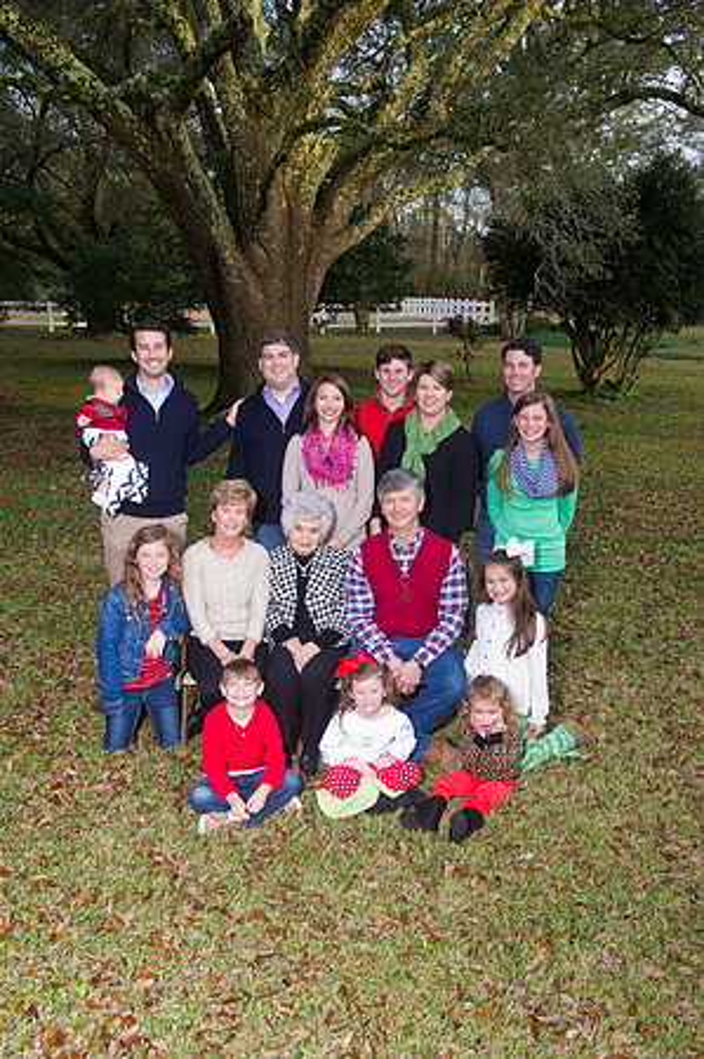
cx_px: 352
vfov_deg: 54.5
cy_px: 530
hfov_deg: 37.8
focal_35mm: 35
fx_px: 1029
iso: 800
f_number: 7.1
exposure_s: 1/200
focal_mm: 35
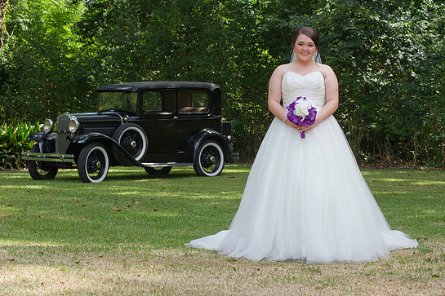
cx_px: 228
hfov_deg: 24.5
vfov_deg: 16.4
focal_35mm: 83
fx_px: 1026
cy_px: 143
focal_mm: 78
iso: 320
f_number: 6.3
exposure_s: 1/125
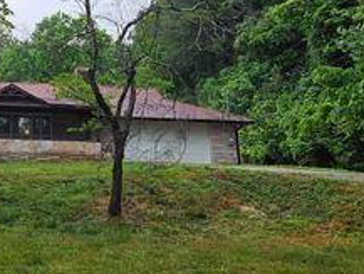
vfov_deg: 26.3
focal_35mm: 53
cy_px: 9
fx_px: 558
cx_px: -7
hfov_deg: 32.9
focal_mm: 5.4
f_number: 1.8
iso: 50
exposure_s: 1/1038
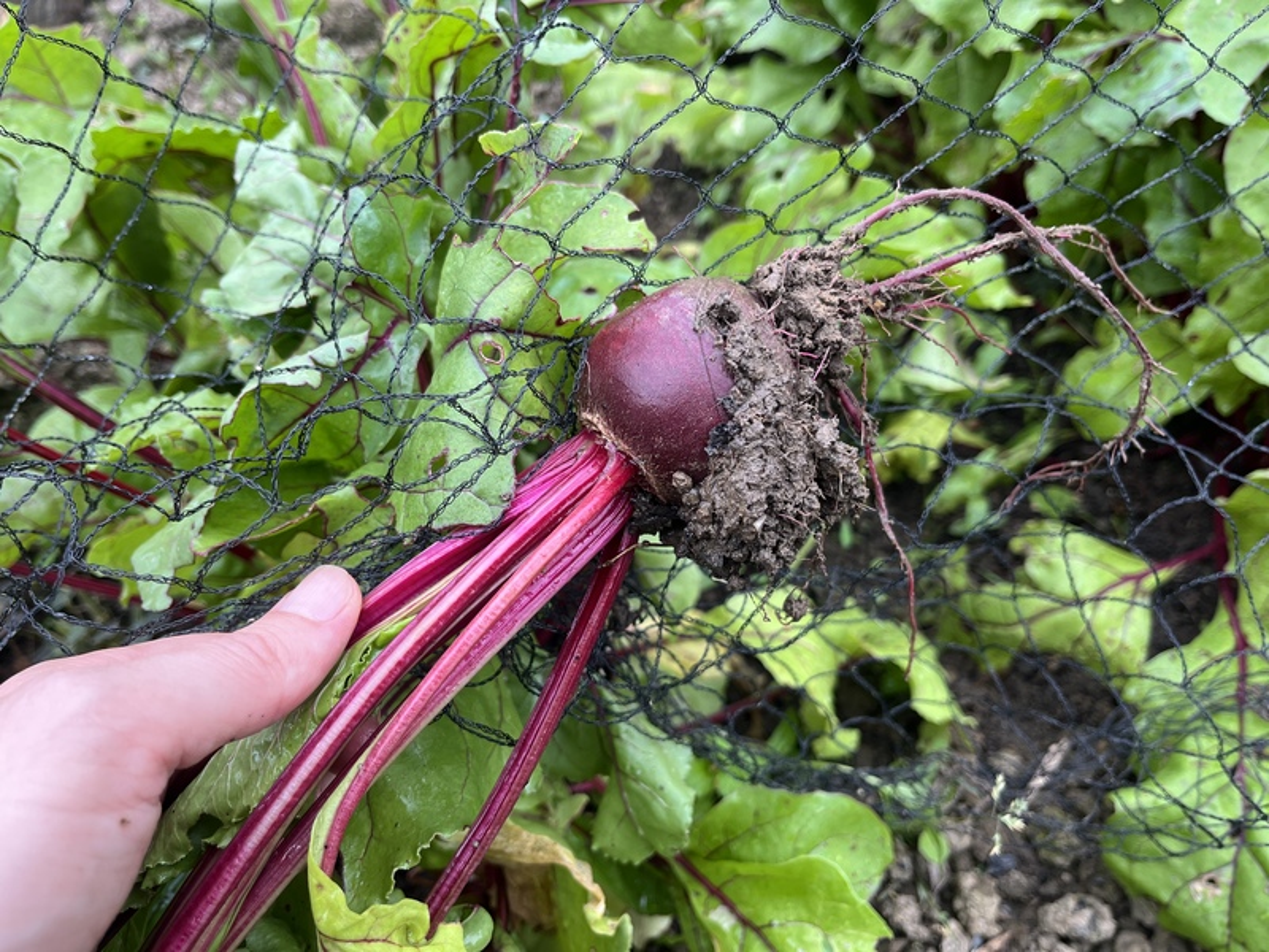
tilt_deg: -44.4
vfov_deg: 53.1
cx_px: 634
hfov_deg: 67.3
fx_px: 953
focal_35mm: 26
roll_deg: -1.8
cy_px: 476
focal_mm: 5.1
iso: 40
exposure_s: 1/232
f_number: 1.6
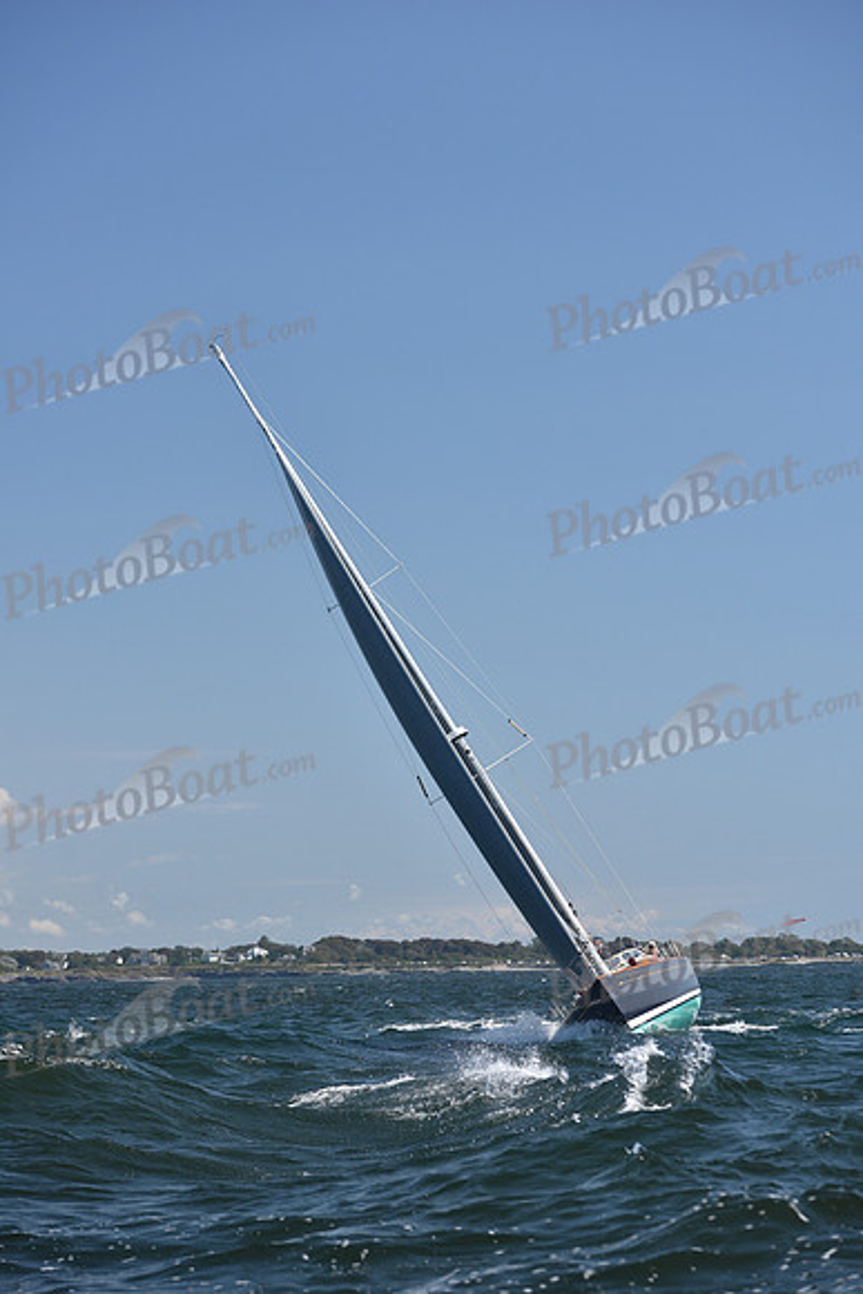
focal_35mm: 90
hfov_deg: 15.2
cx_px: 432
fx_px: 3234
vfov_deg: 22.6
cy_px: 647
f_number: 5
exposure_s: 1/1000
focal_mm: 90
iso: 250
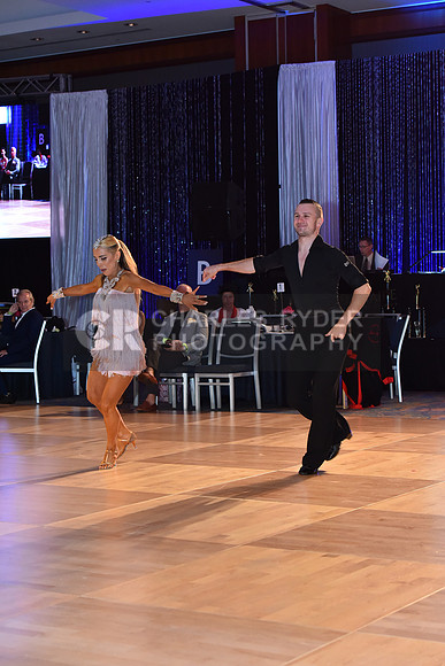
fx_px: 1297
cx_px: 222
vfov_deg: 28.8
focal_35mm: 70
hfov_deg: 19.5
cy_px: 333
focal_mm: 70
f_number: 5
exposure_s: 1/250
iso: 2000
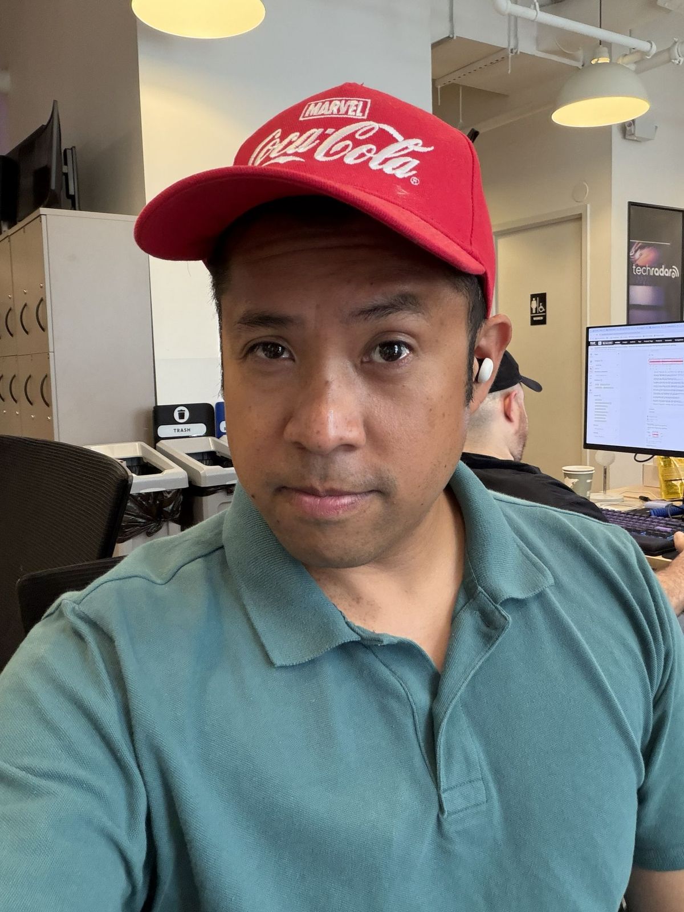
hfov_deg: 46.8
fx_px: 790
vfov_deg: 60.0
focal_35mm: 30
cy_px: 456
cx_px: 342
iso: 250
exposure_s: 1/60
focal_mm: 2.71
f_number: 1.9
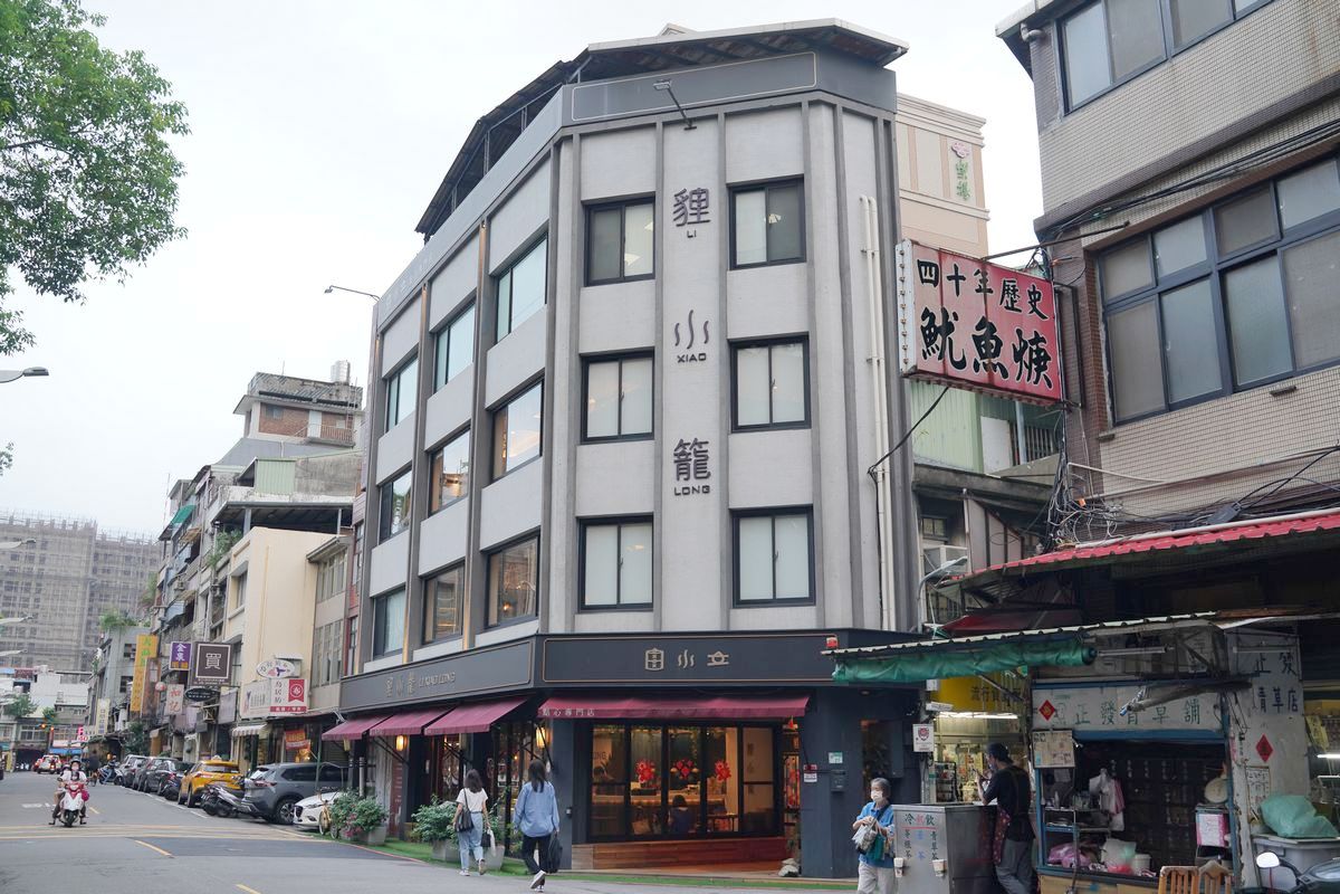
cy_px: 447
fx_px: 1228
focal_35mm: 33
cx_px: 670
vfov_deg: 40.0
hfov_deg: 57.2
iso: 320
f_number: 4
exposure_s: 1/60
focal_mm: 33
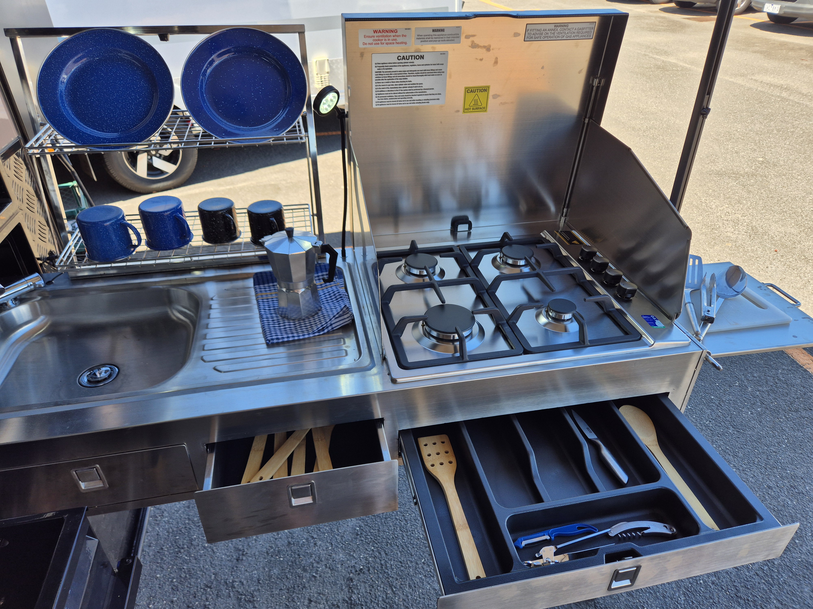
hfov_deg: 73.9
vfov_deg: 58.9
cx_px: 406
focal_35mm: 23
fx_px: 540
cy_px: 304
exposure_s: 1/450
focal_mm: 5.4
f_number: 1.8
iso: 25
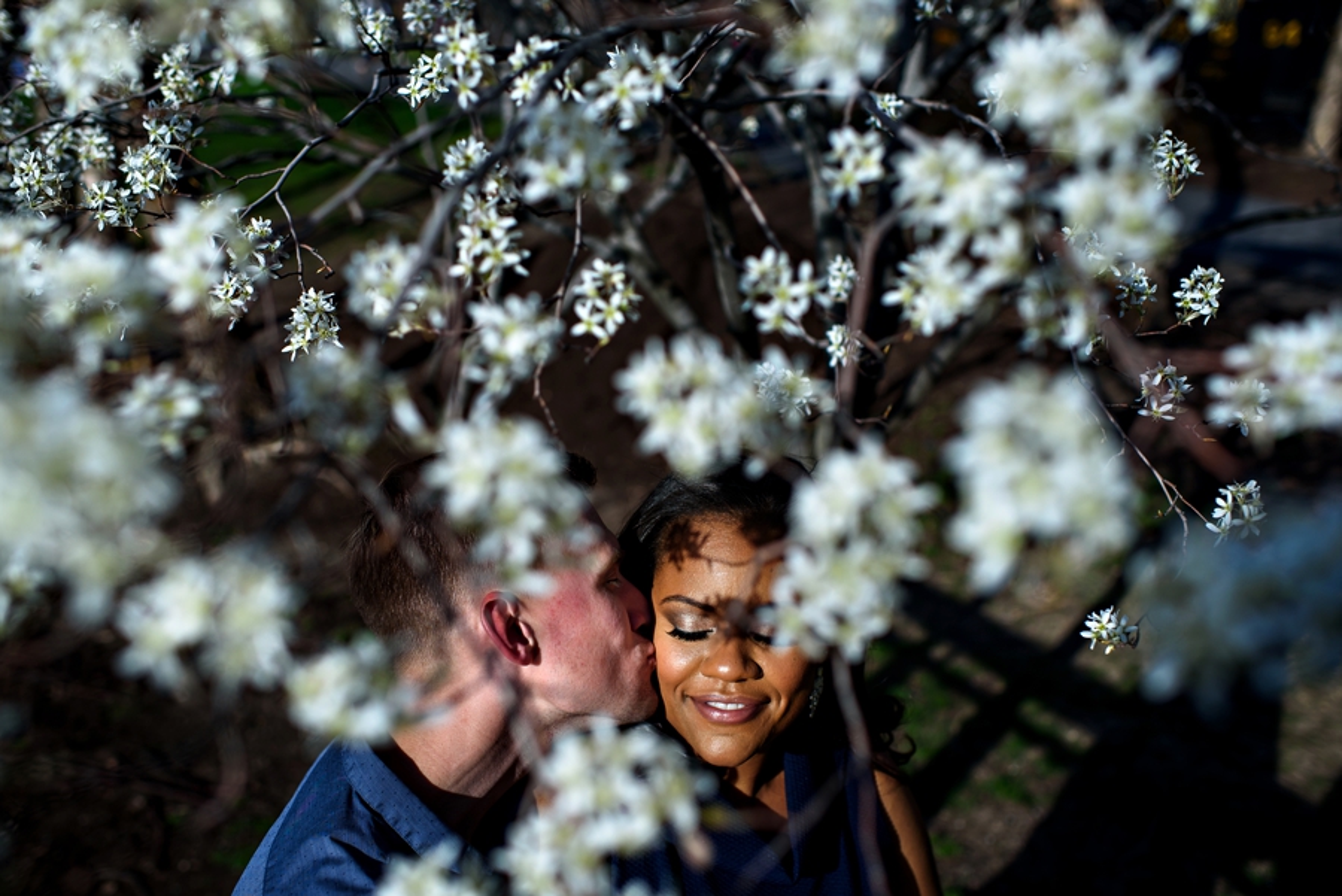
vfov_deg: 37.9
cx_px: 671
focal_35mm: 35
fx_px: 1305
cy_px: 448
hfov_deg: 54.4
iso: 100
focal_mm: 35
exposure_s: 1/3200
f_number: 2.8
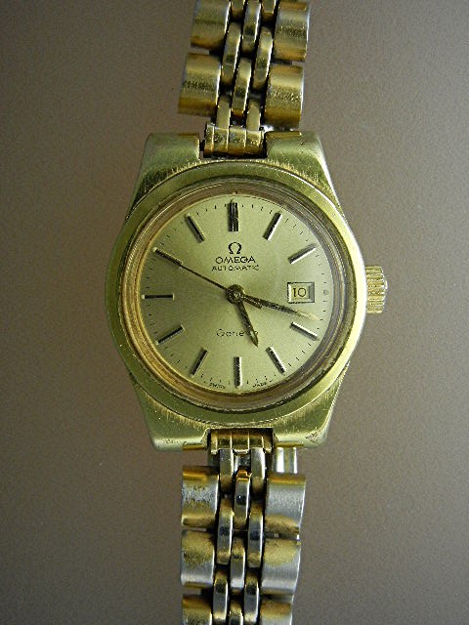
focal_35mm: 59
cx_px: 234
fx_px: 1066
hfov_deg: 24.8
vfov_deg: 32.7
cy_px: 312
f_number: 4
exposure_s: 1/35
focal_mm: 10.6
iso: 400
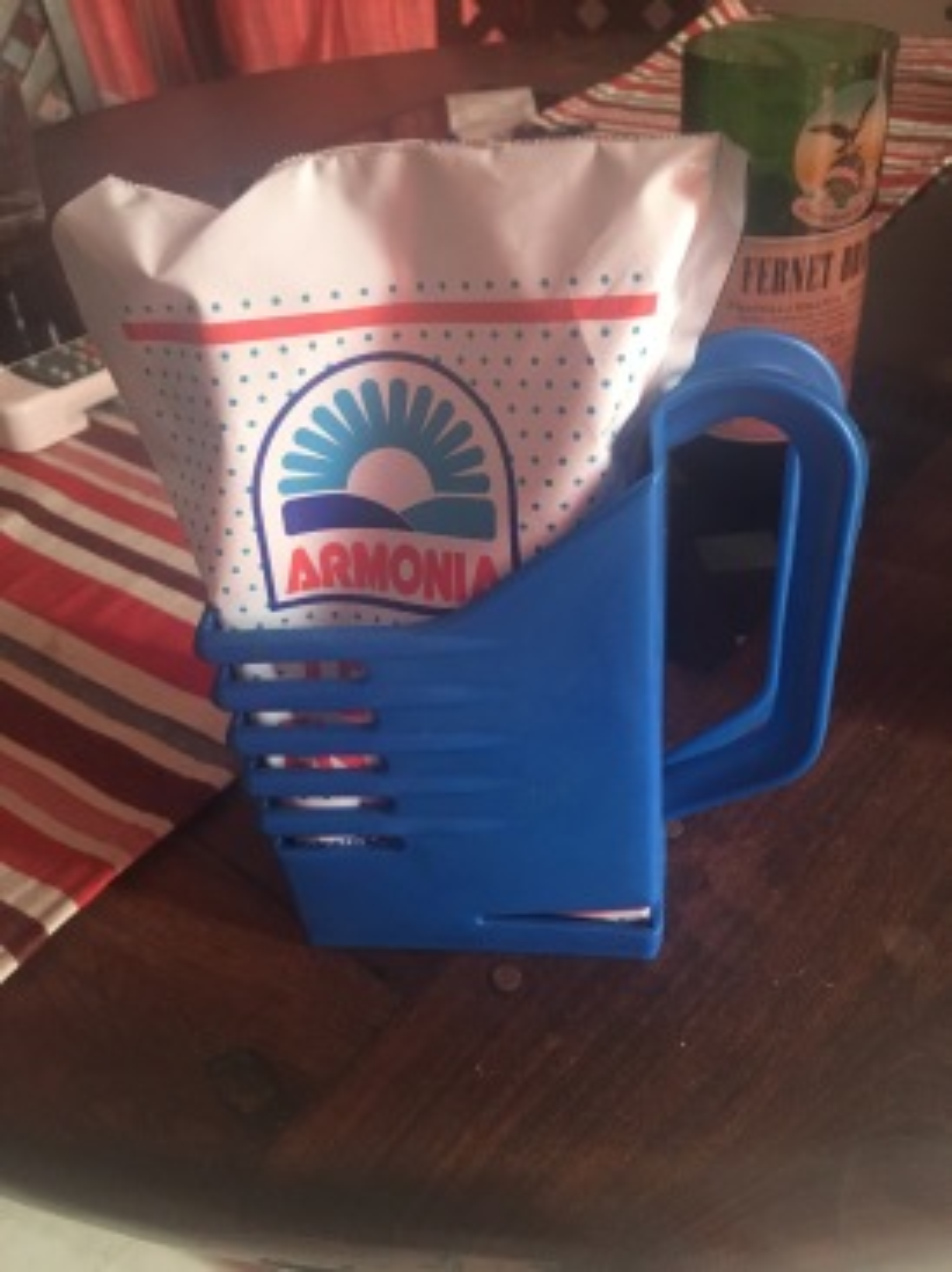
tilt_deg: -38.8
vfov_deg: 61.7
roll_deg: +6.5
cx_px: 476
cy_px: 636
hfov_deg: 48.2
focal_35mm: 29
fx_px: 1065
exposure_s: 1/17
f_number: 2.2
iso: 200
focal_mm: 4.15
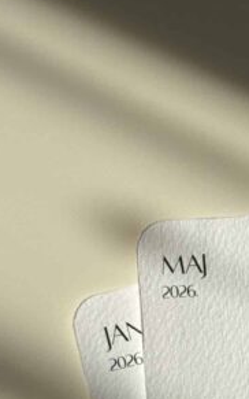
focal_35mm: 140
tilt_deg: -79.9
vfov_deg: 14.8
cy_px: 352
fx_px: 1519
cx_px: 294
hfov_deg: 9.3
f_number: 1.78
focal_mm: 6.76
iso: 64
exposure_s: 1/1838
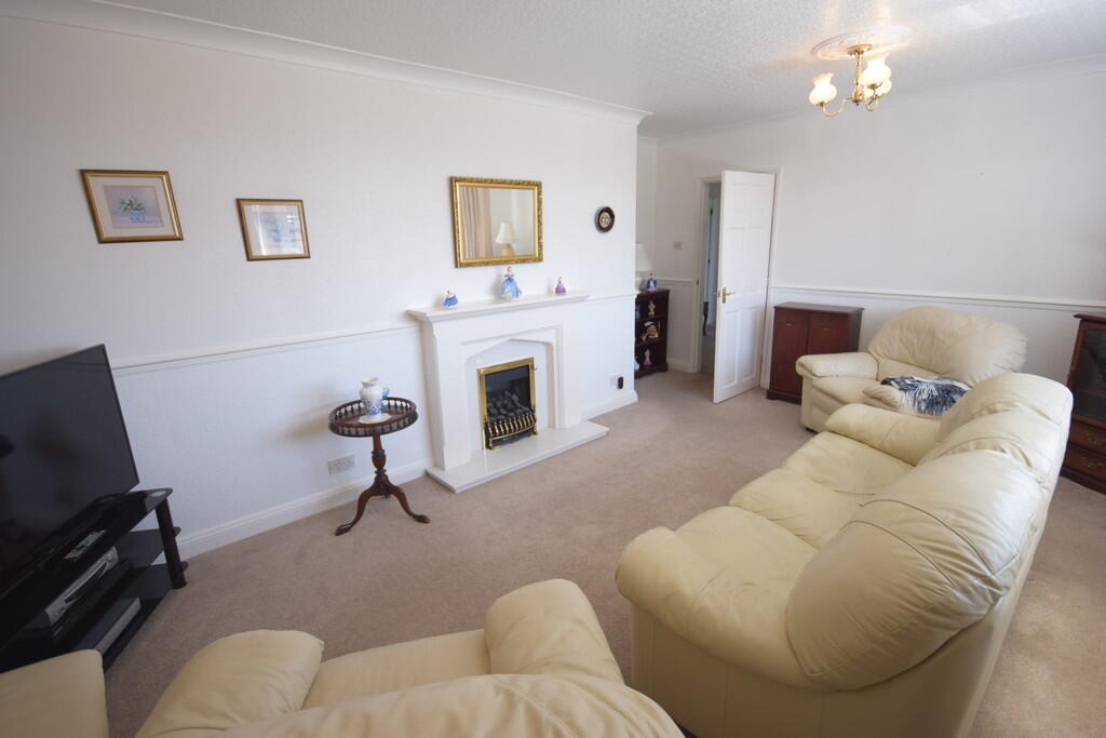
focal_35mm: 16
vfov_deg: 72.1
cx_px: 553
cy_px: 369
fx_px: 507
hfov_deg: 95.0
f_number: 5.6
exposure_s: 1/125
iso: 400
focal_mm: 11
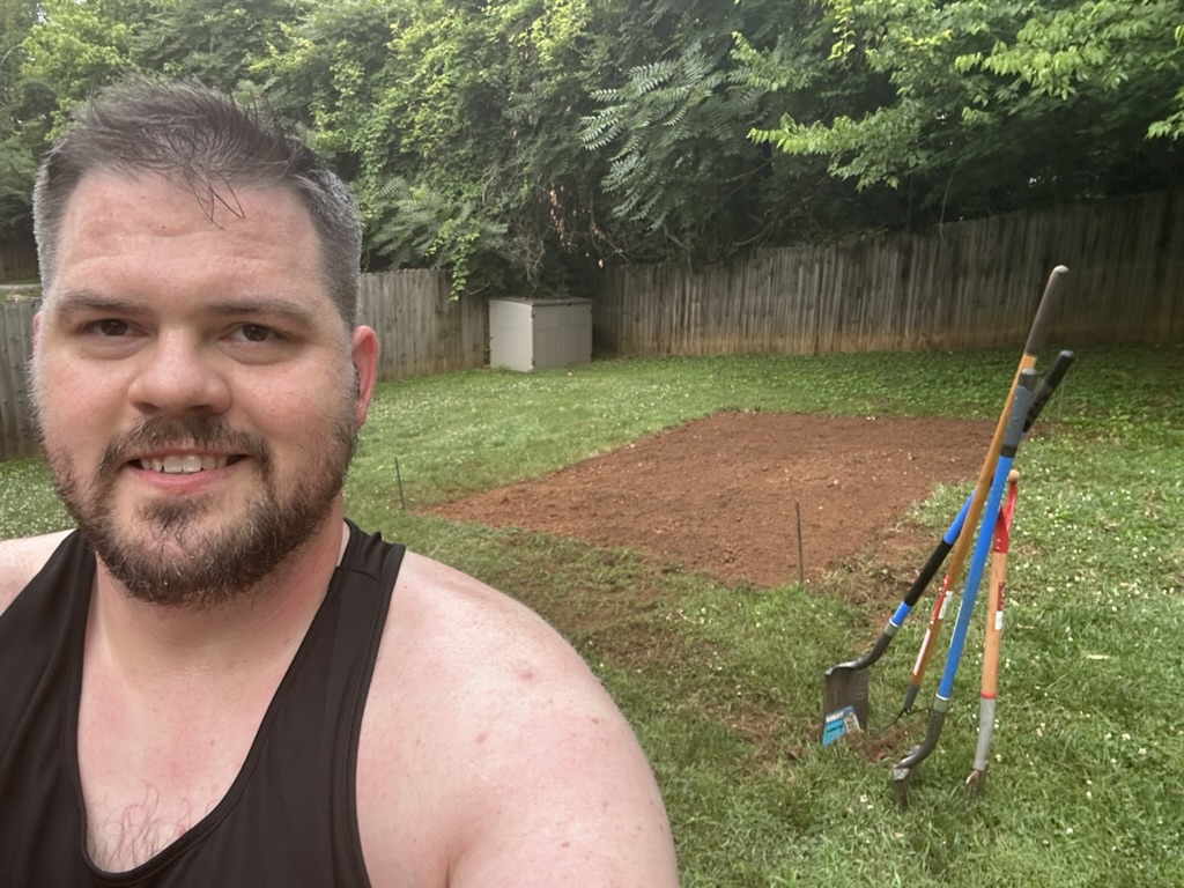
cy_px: 444
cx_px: 592
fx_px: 787
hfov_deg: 73.9
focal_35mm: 23
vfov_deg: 58.9
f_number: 1.9
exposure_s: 1/67
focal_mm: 2.69
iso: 80
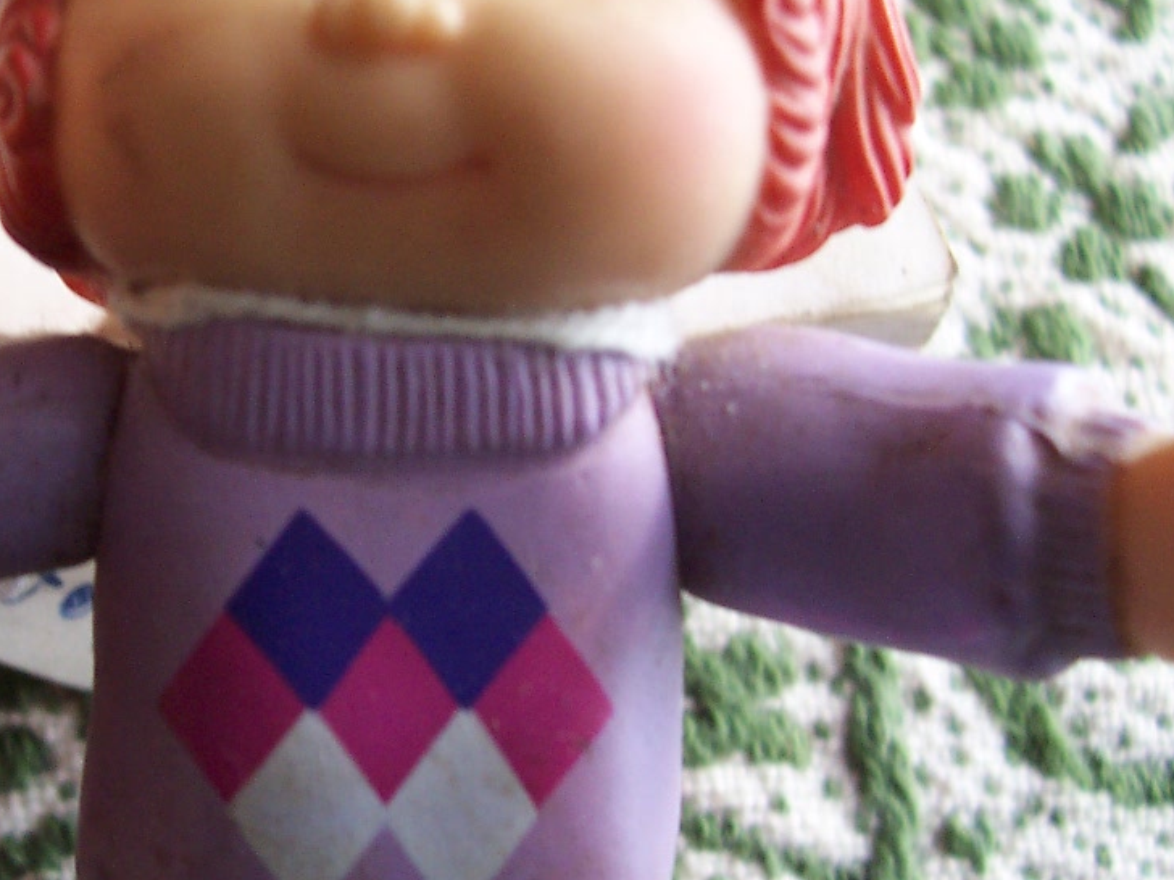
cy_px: 419
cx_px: 332
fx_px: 2069
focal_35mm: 61
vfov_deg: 24.0
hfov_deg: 31.3
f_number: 2.8
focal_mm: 5.6
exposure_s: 1/30
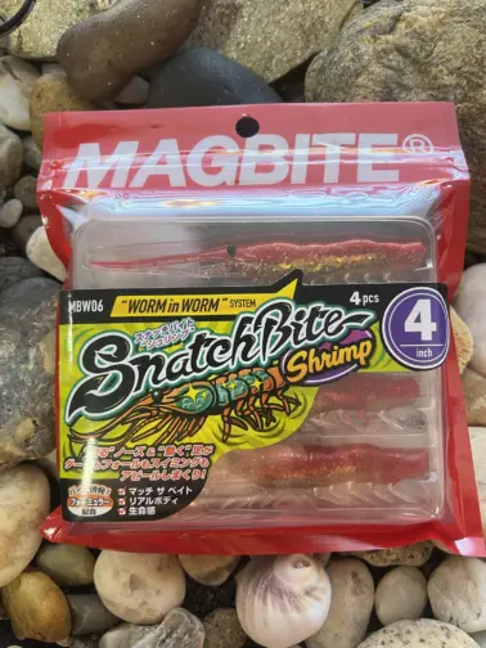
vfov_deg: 67.3
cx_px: 243
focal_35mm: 26
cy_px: 324
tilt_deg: -71.9
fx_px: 487
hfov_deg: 53.1
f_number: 1.6
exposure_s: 1/76
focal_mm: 5.1
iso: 125
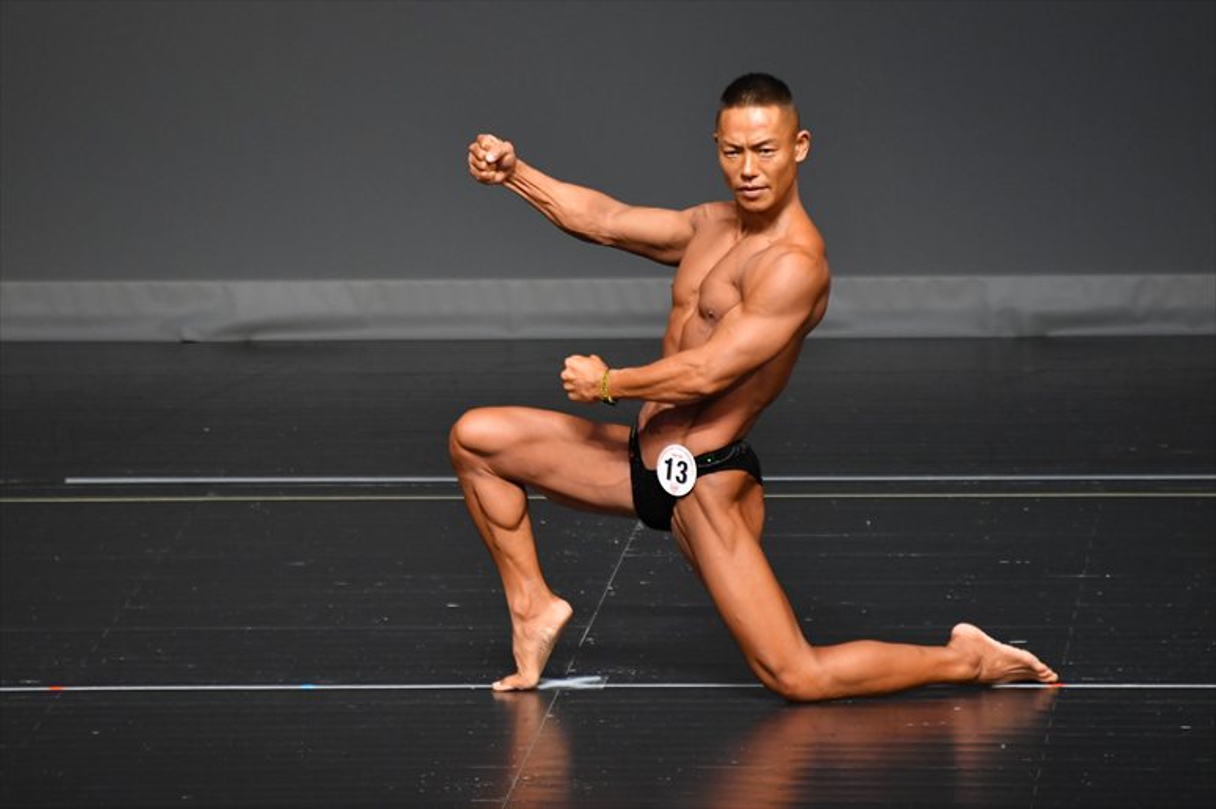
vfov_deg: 3.1
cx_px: 608
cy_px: 404
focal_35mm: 450
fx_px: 15193
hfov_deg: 4.6
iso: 2500
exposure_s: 1/400
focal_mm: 300
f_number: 5.6
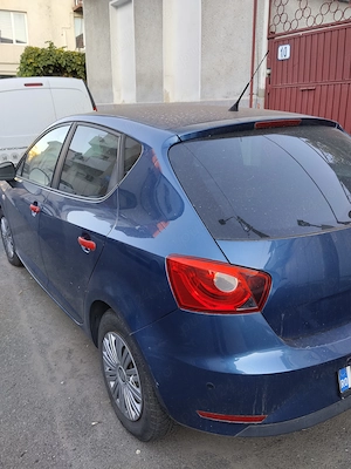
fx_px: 392
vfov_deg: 61.7
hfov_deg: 48.2
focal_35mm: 29
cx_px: 176
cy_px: 234
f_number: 1.8
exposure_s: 1/109
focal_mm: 4.22
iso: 50
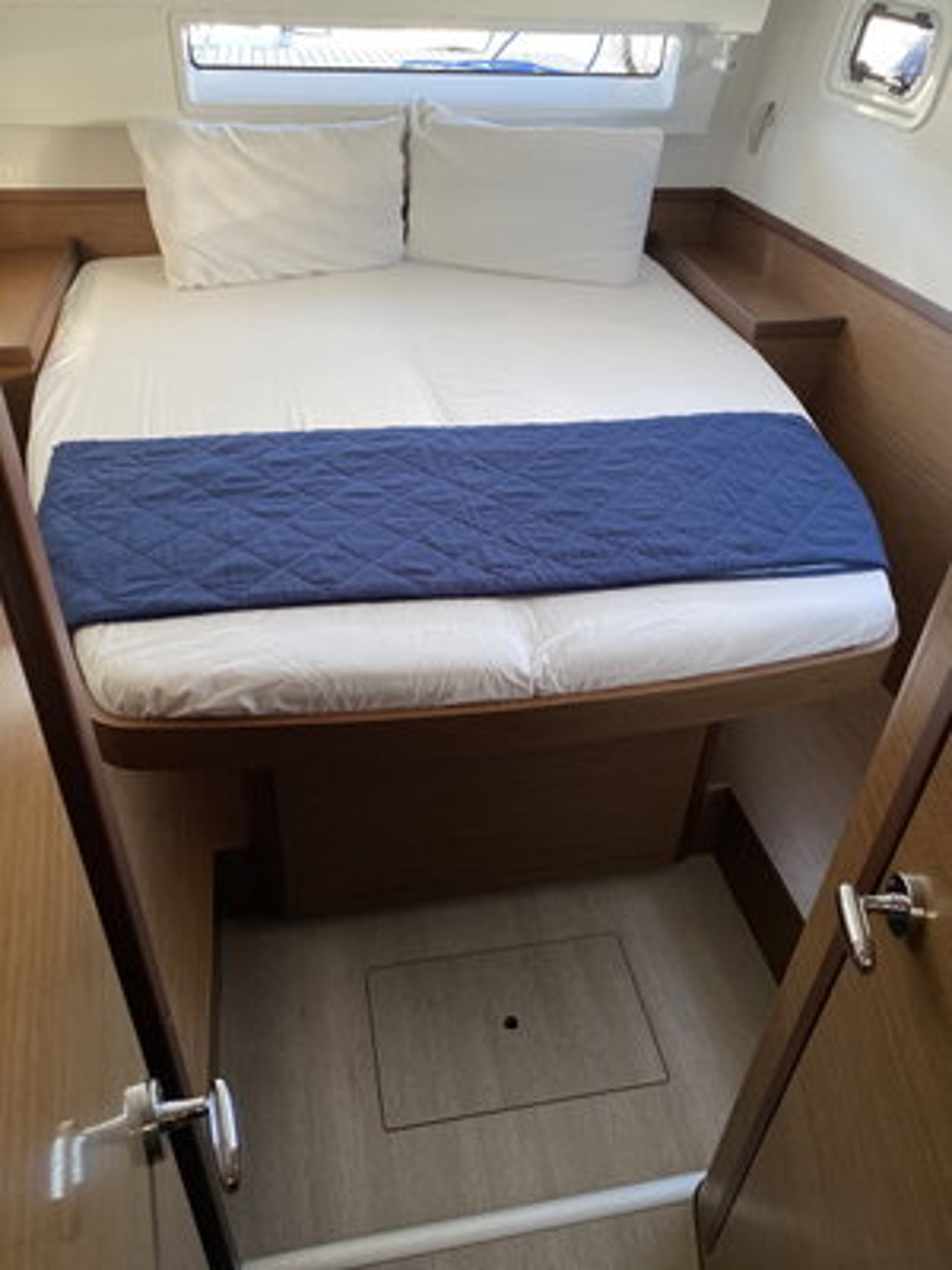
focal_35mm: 26
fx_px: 953
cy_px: 635
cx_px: 476
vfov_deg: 67.3
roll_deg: -3.7
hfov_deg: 53.1
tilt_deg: -37.5
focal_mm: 4.25
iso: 125
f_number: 1.8
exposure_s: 1/101
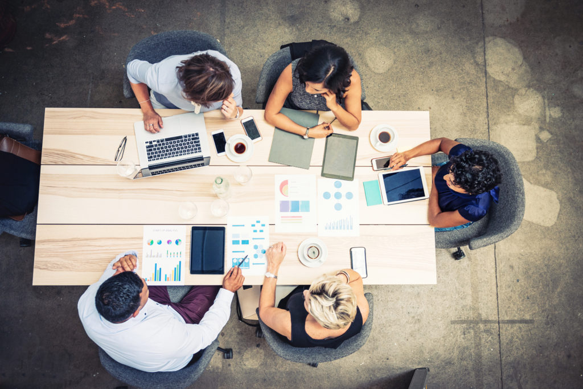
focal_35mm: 32
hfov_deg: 58.7
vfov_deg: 41.1
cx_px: 292
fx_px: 518
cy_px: 194
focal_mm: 32
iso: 800
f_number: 3.2
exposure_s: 1/160
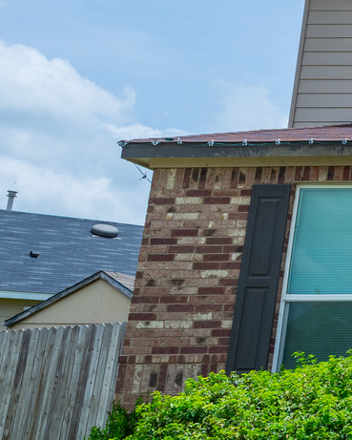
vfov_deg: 23.8
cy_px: 88
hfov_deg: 14.9
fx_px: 1028
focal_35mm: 79
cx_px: 756
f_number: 8
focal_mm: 24
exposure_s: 1/2500
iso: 100
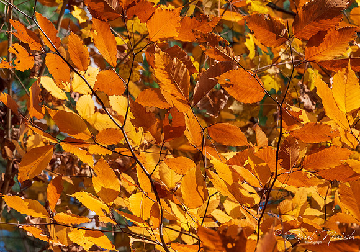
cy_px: 126
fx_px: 3146
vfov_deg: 4.6
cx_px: 171
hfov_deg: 6.5
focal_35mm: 310
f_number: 14
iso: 1600
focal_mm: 300
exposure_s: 1/400
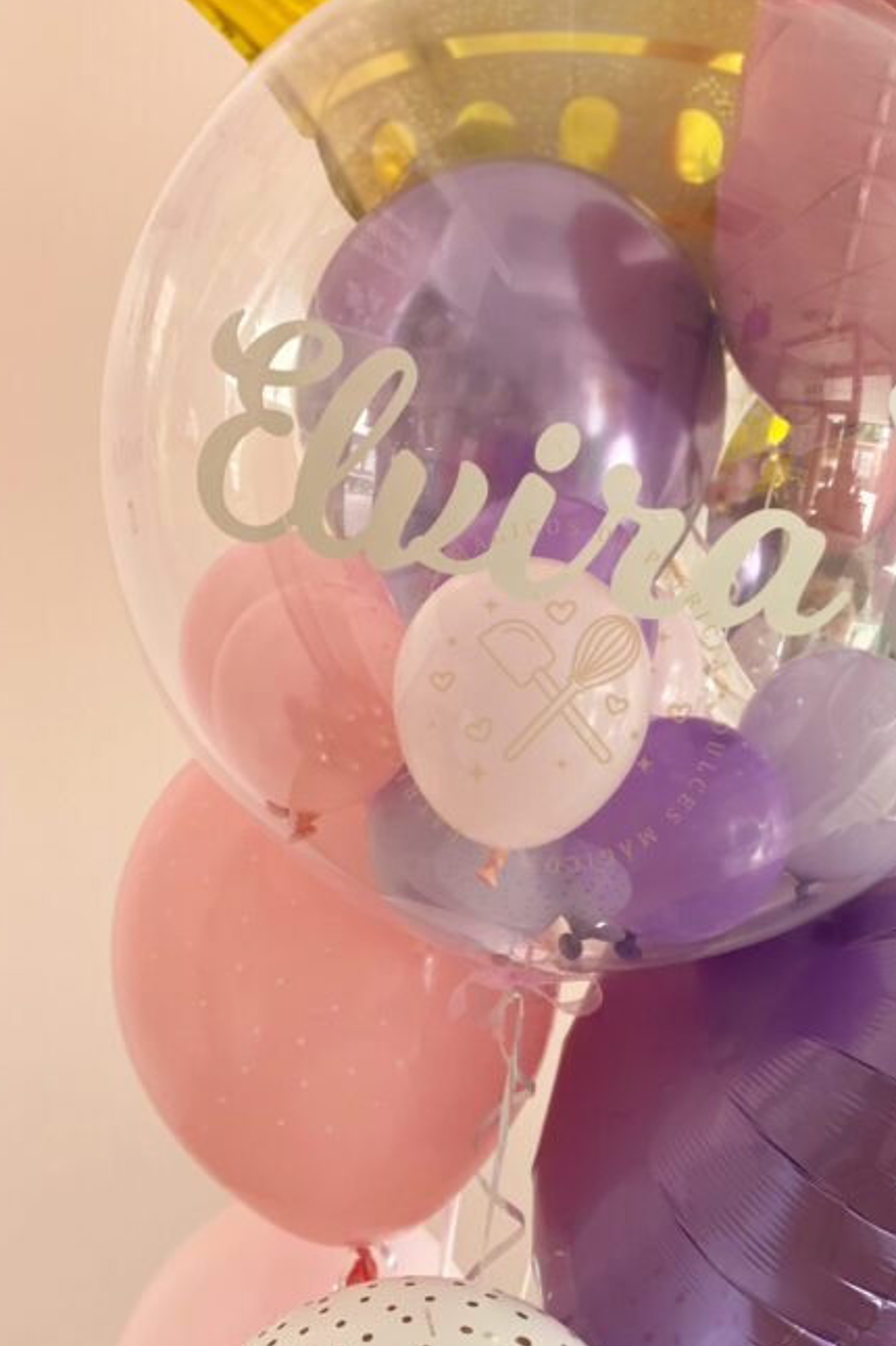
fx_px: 2317
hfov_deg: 21.8
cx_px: 553
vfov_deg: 32.4
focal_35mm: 62
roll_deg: -10.4
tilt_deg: -0.9
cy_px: 696
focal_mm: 6
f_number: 2
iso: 100
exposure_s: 1/122
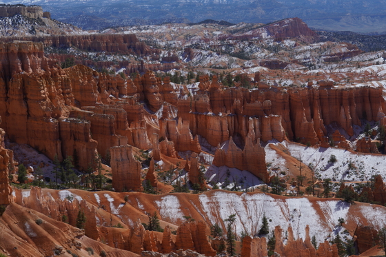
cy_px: 128
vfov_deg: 18.5
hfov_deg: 27.5
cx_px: 193
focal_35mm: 74
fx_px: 788
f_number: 20
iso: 125
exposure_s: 1/80
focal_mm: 49
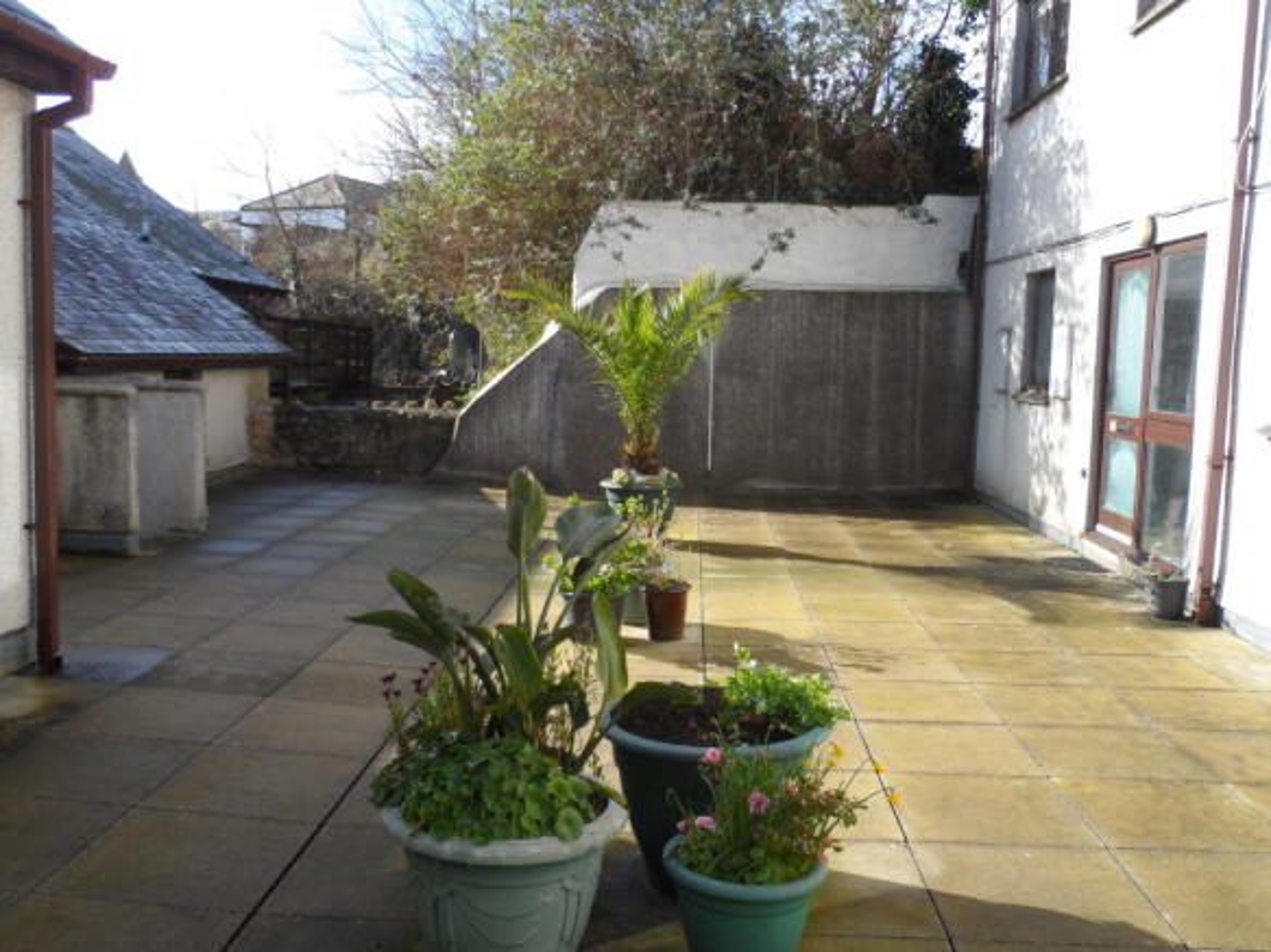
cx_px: 636
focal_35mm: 32
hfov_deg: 56.8
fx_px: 1175
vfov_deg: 44.1
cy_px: 476
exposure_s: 1/350
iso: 80
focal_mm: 5.3
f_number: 3.4
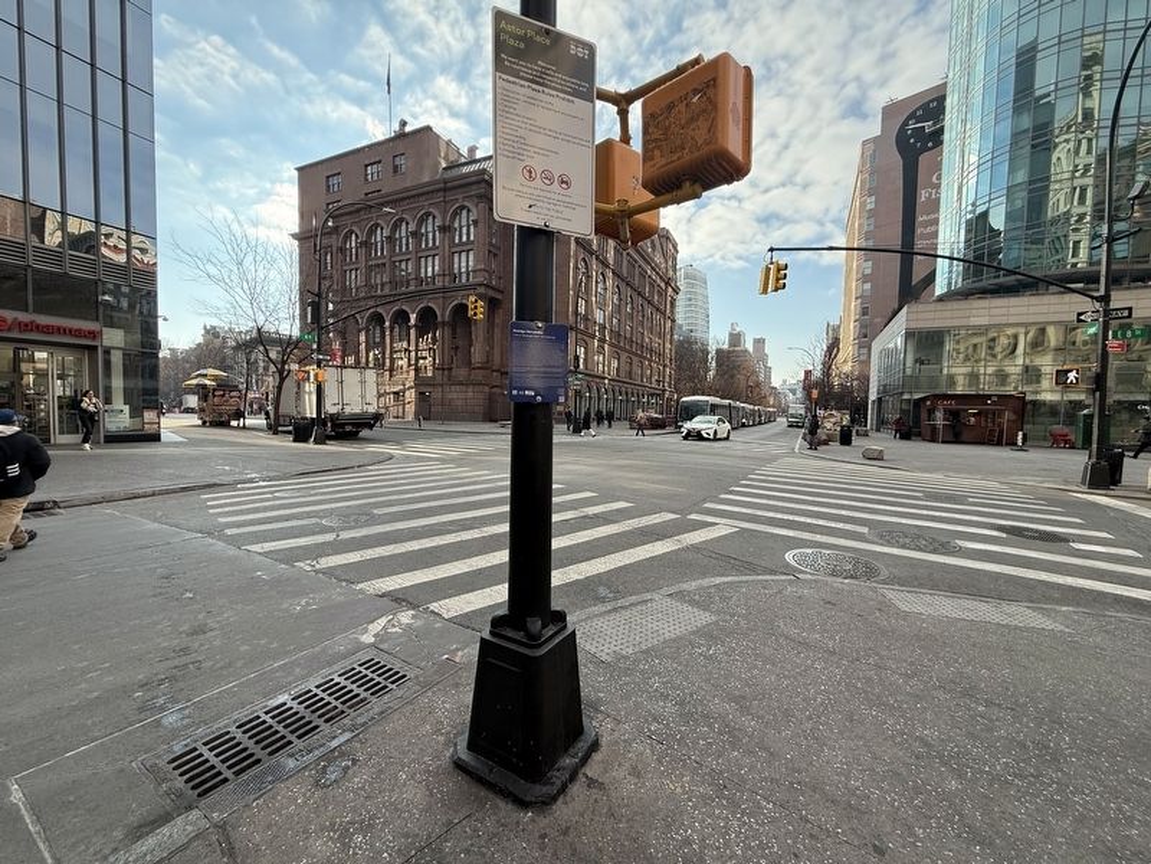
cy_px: 432
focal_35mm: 14
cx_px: 576
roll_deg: -1.5
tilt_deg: -3.2
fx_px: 466
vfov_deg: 85.7
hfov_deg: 102.1
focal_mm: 2.22
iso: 64
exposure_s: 1/638
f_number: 2.2
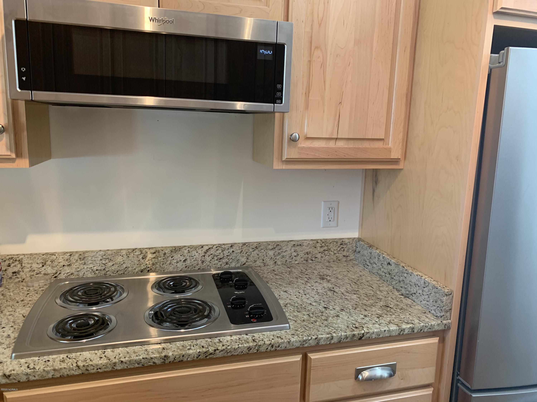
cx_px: 268
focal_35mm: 26
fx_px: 403
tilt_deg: -12.5
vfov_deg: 53.1
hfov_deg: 67.3
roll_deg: -2.1
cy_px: 201
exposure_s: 1/60
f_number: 1.8
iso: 160
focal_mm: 4.25
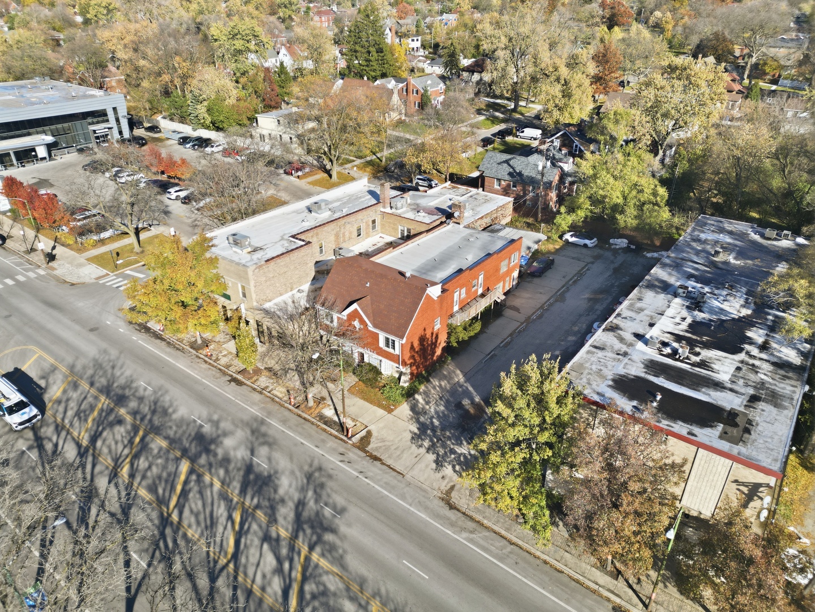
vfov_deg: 56.8
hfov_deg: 71.6
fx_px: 565
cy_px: 306
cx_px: 408
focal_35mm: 24
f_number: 1.7
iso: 150
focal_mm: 6.7
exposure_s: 1/2500
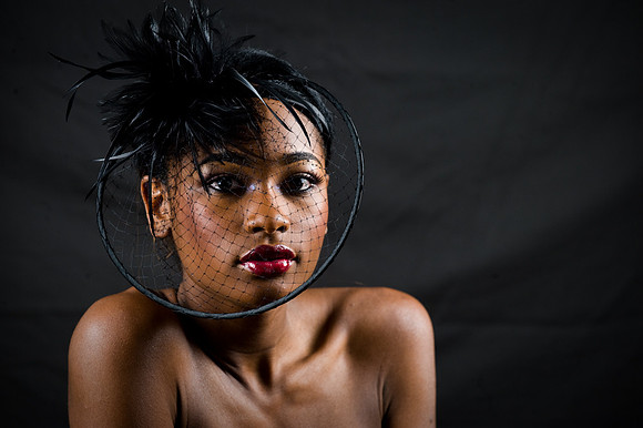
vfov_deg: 8.6
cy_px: 214
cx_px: 322
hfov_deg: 12.8
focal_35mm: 160
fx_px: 2856
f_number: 5.6
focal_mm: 160
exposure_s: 1/125
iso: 320
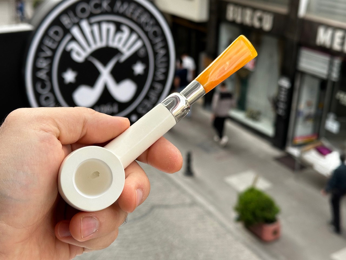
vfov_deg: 30.3
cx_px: 173
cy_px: 130
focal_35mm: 48
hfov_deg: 39.7
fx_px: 480
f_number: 1.78
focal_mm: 6.86
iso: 64
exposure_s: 1/810
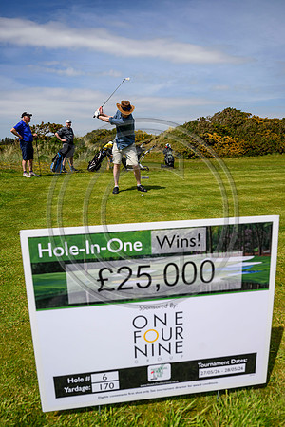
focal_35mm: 24
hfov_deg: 53.1
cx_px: 142
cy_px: 214
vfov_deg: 73.7
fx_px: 285
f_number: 4
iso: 250
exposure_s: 1/3200
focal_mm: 24
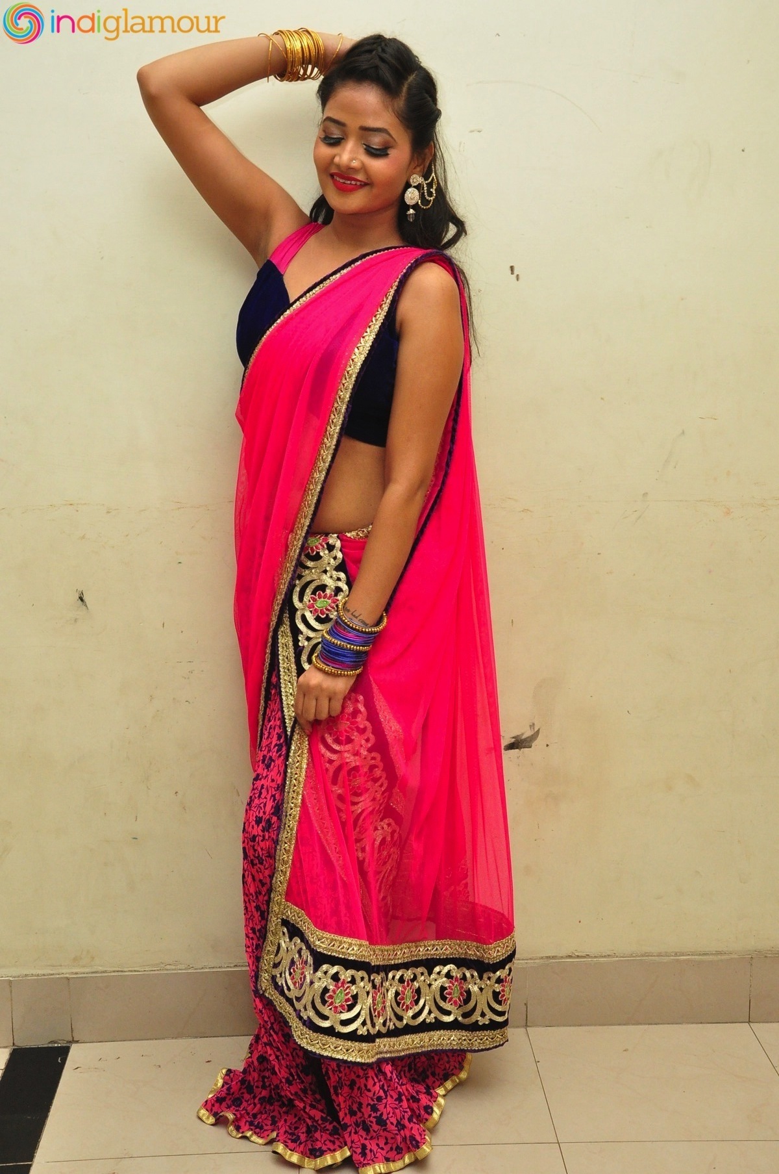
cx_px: 390
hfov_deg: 29.8
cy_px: 587
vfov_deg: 43.7
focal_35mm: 45
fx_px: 1464
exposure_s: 1/125
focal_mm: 30
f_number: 7.1
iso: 1600
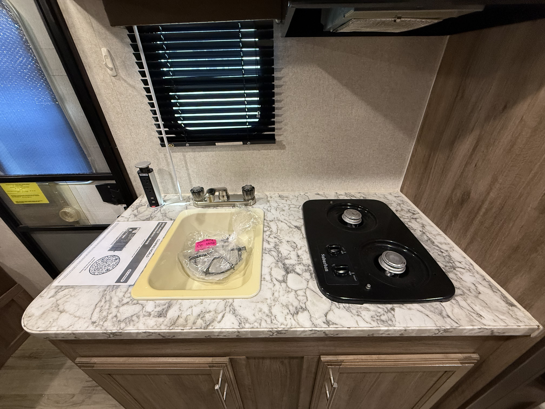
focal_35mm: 14
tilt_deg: -32.5
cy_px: 204
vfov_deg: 85.7
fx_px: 220
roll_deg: +1.2
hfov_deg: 102.1
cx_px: 272
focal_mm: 2.22
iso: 320
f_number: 2.2
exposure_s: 1/70
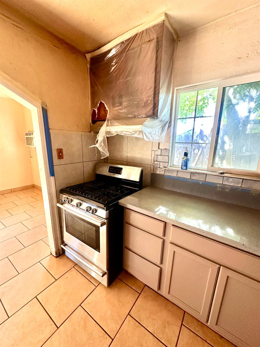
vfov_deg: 102.1
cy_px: 174
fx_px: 140
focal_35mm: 14
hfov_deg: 85.7
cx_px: 130
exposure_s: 1/60
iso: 320
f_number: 2.2
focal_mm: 2.22
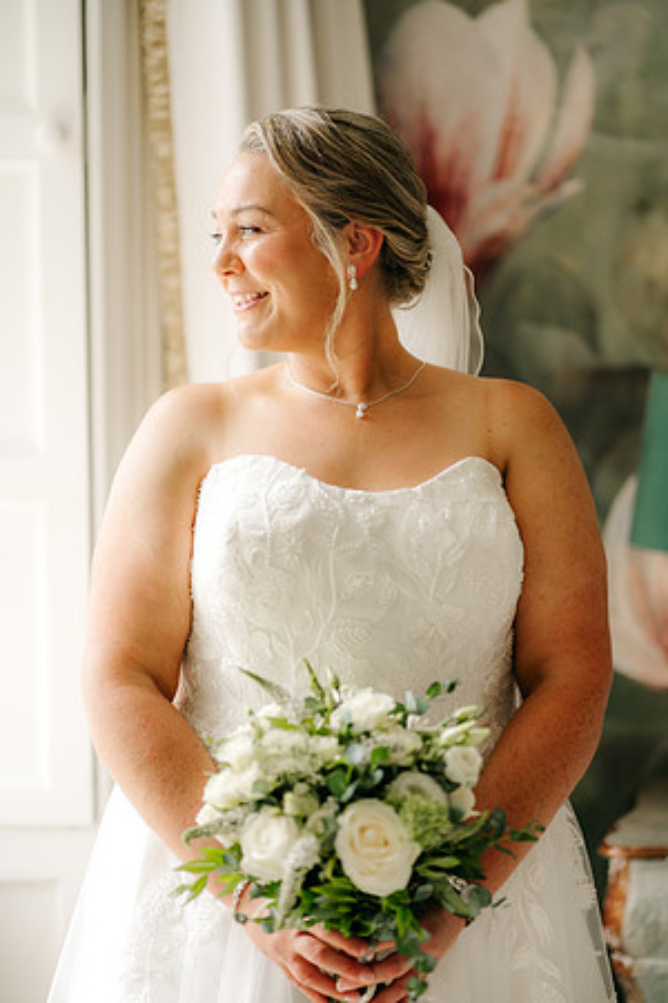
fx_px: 2366
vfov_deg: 23.9
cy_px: 502
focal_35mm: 85
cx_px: 334
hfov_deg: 16.1
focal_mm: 85
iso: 125
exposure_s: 1/800
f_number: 2
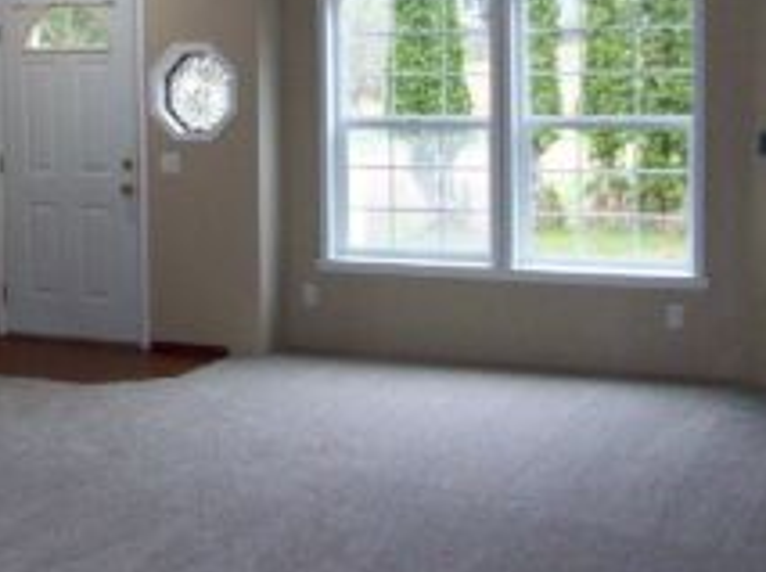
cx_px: 137
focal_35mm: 64
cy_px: 108
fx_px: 1414
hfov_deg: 29.5
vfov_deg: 22.5
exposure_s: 1/60
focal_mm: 5.7
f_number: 2.8
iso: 200
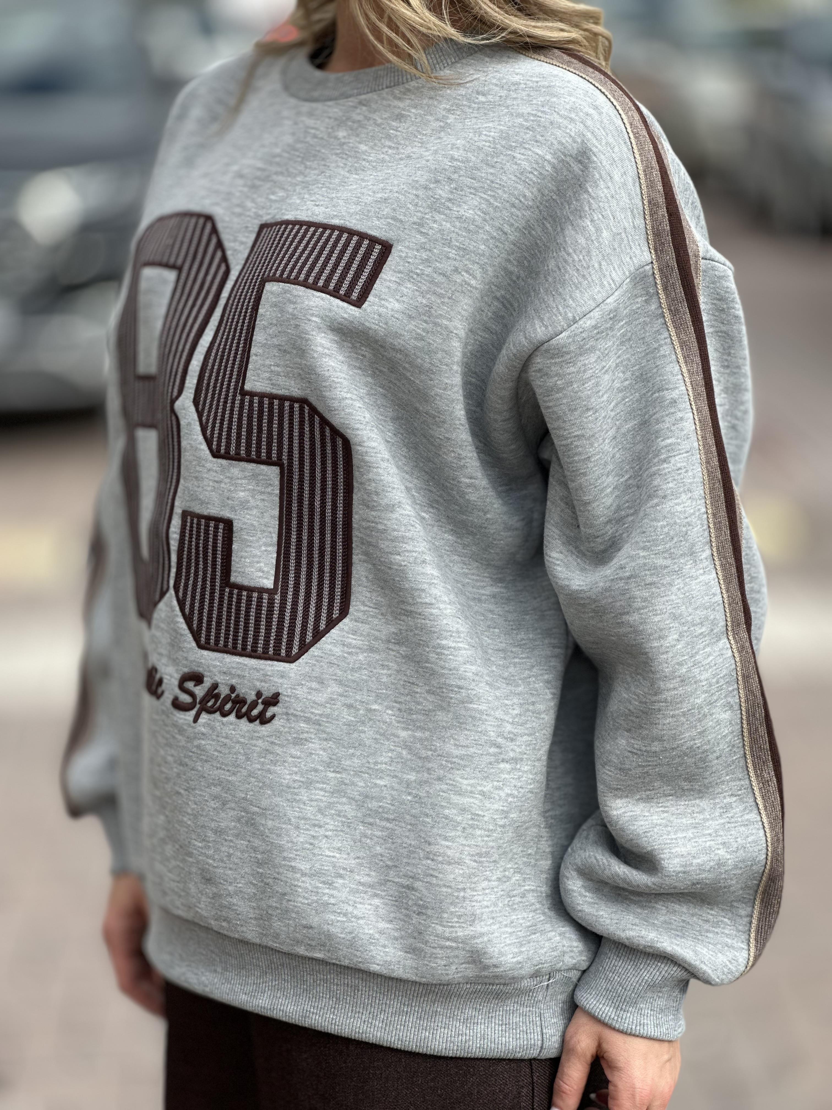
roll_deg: +1.1
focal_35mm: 77
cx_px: 416
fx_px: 2468
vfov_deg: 25.3
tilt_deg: -7.7
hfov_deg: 19.1
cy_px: 555
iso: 32
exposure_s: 1/365
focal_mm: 9
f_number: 2.8
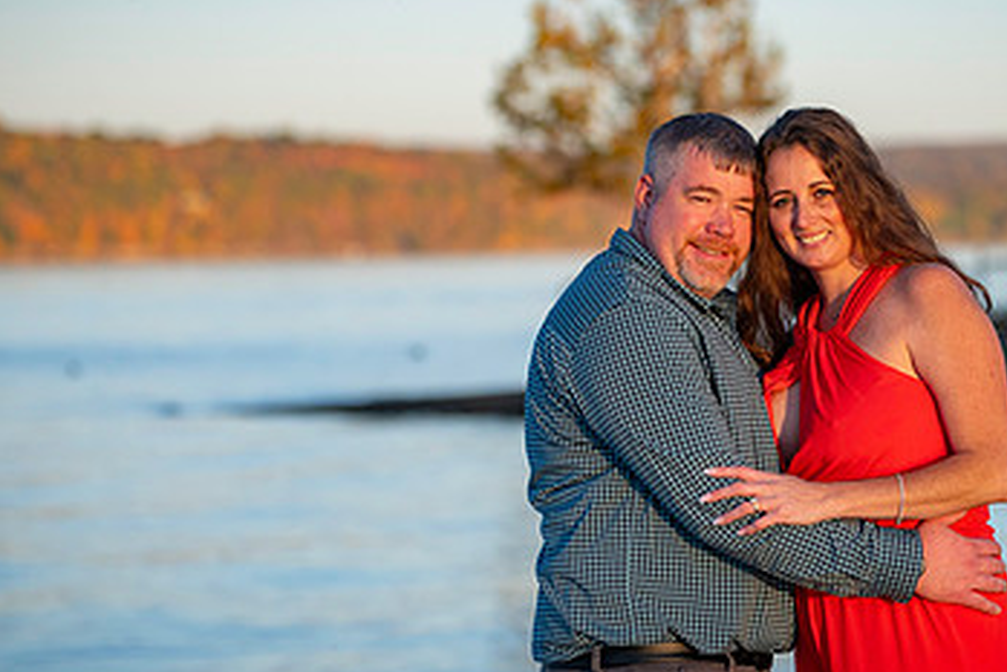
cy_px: 274
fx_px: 4645
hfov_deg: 12.4
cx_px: 667
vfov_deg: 8.3
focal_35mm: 166
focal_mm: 100
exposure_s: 1/6400
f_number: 2.8
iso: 640
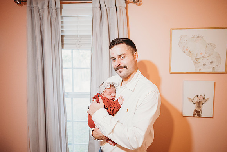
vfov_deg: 53.2
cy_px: 76
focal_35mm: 24
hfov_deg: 73.7
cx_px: 114
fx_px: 151
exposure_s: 1/160
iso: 1600
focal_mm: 24
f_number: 1.8
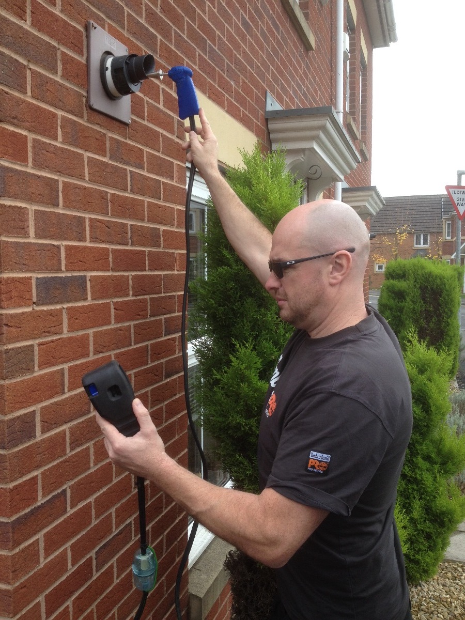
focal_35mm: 35
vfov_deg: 52.6
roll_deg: +1.2
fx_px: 627
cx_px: 232
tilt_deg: -8.0
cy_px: 310
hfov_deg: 40.7
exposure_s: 1/204
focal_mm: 4.28
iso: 50
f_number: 2.4
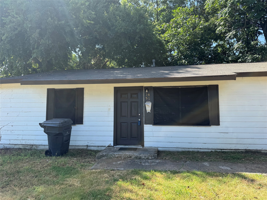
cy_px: 100
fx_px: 185
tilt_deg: +4.0
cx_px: 134
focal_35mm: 24
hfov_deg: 71.6
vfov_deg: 56.8
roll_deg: +2.1
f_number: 1.78
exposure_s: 1/1172
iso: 80
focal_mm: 6.76
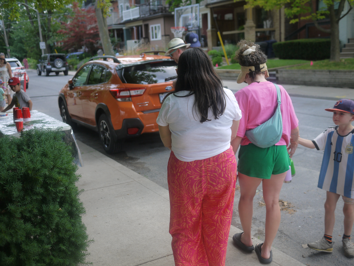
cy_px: 133
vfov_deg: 36.0
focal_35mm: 40
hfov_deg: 46.8
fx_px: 409
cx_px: 177
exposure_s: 1/1300
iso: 160
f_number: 2
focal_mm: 20
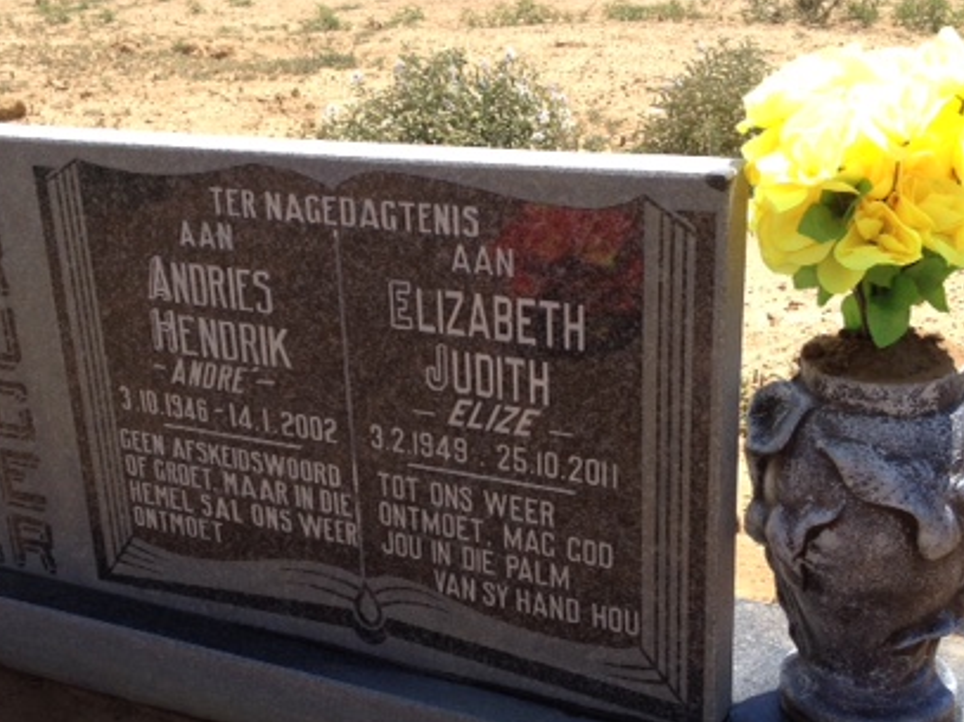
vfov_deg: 26.5
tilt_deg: -22.2
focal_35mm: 55
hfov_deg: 34.8
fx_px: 1531
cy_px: 421
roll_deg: +2.2
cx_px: 381
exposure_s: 1/1082
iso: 50
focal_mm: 4.28
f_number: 2.4
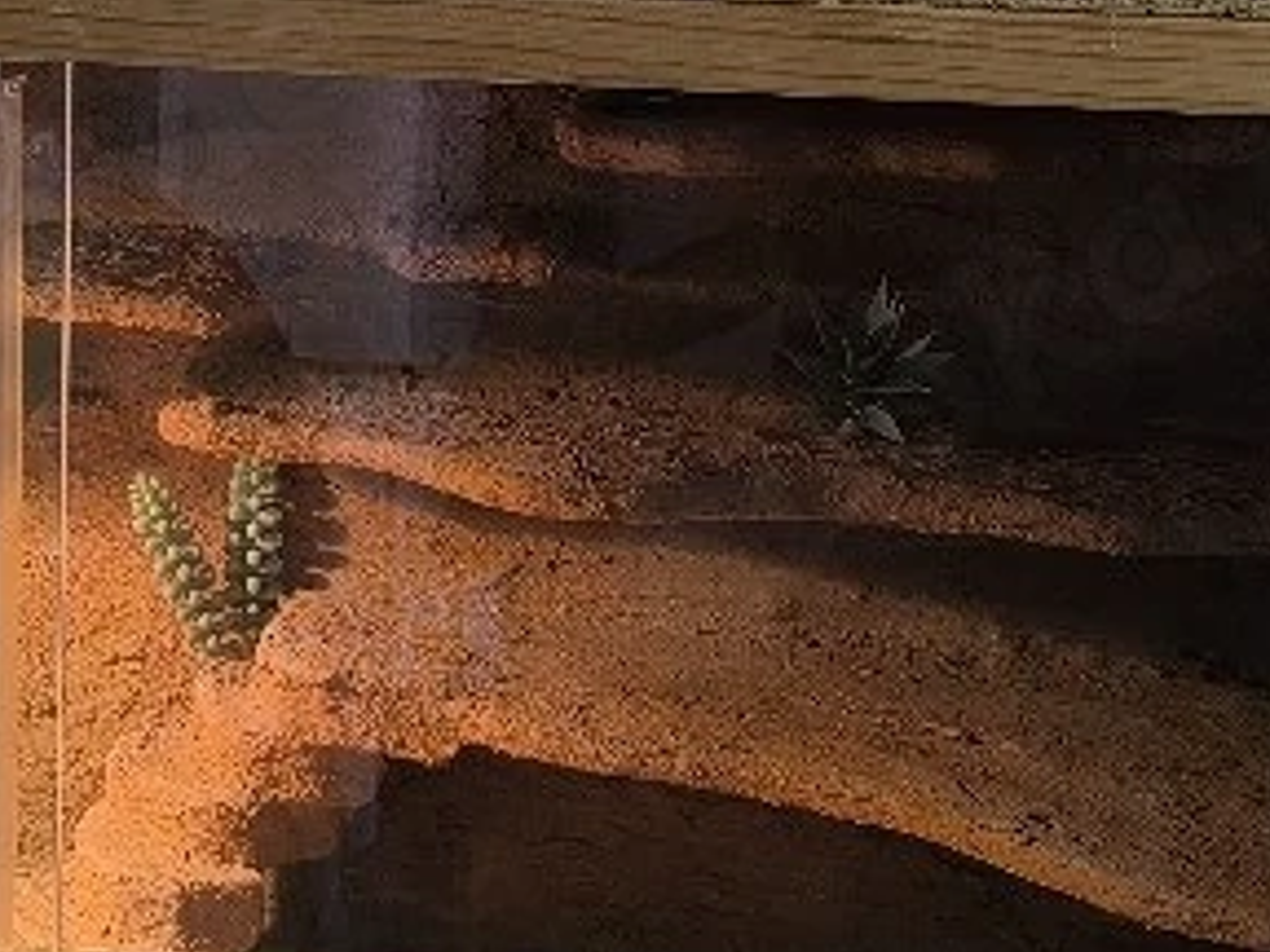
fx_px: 2935
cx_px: 243
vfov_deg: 18.4
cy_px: 335
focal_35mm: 80
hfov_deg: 24.0
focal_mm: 6.14
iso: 640
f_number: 1.65
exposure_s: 1/101
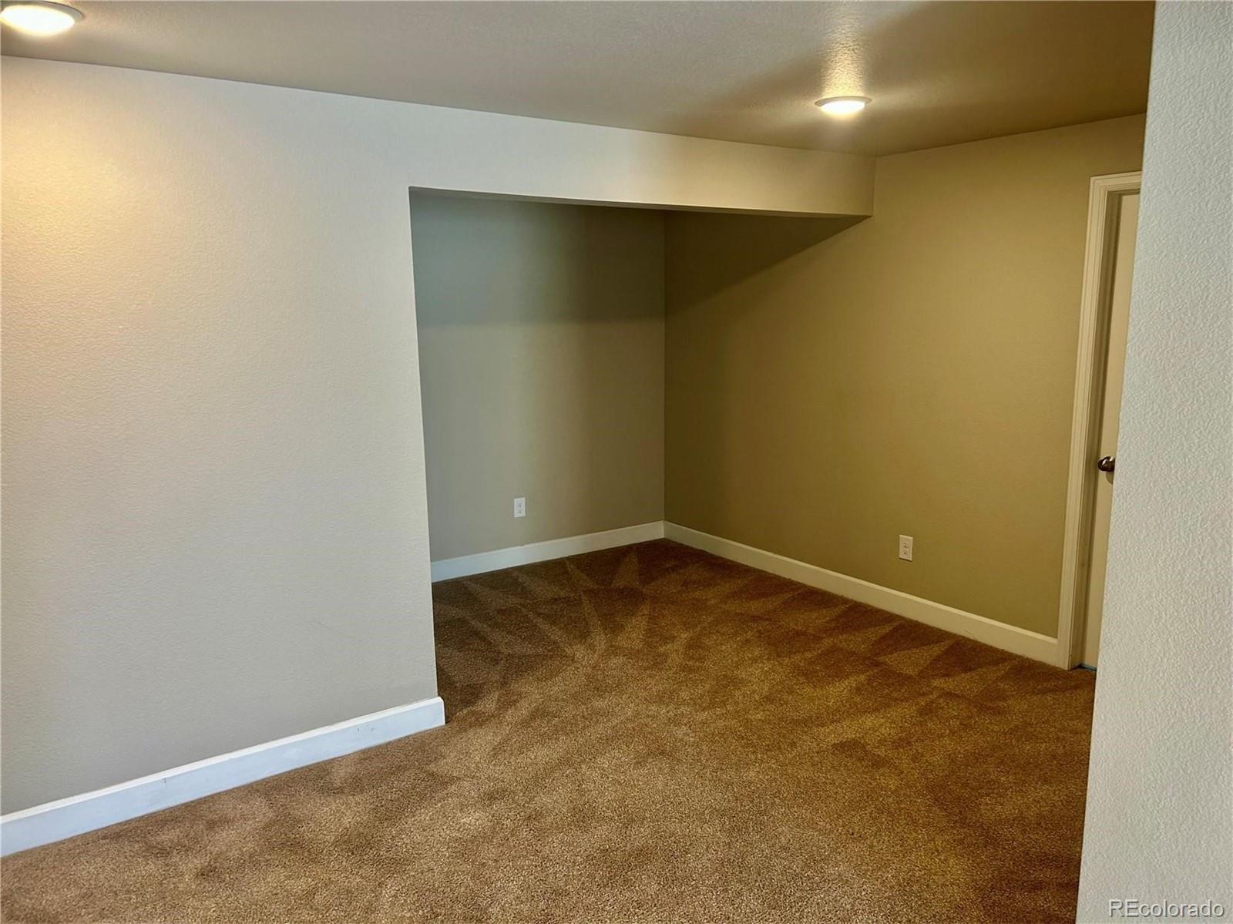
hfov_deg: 67.3
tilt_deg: -9.8
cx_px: 616
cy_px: 462
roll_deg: +0.5
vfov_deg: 53.0
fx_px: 926
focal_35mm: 26
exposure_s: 1/60
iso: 125
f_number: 1.5
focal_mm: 5.7
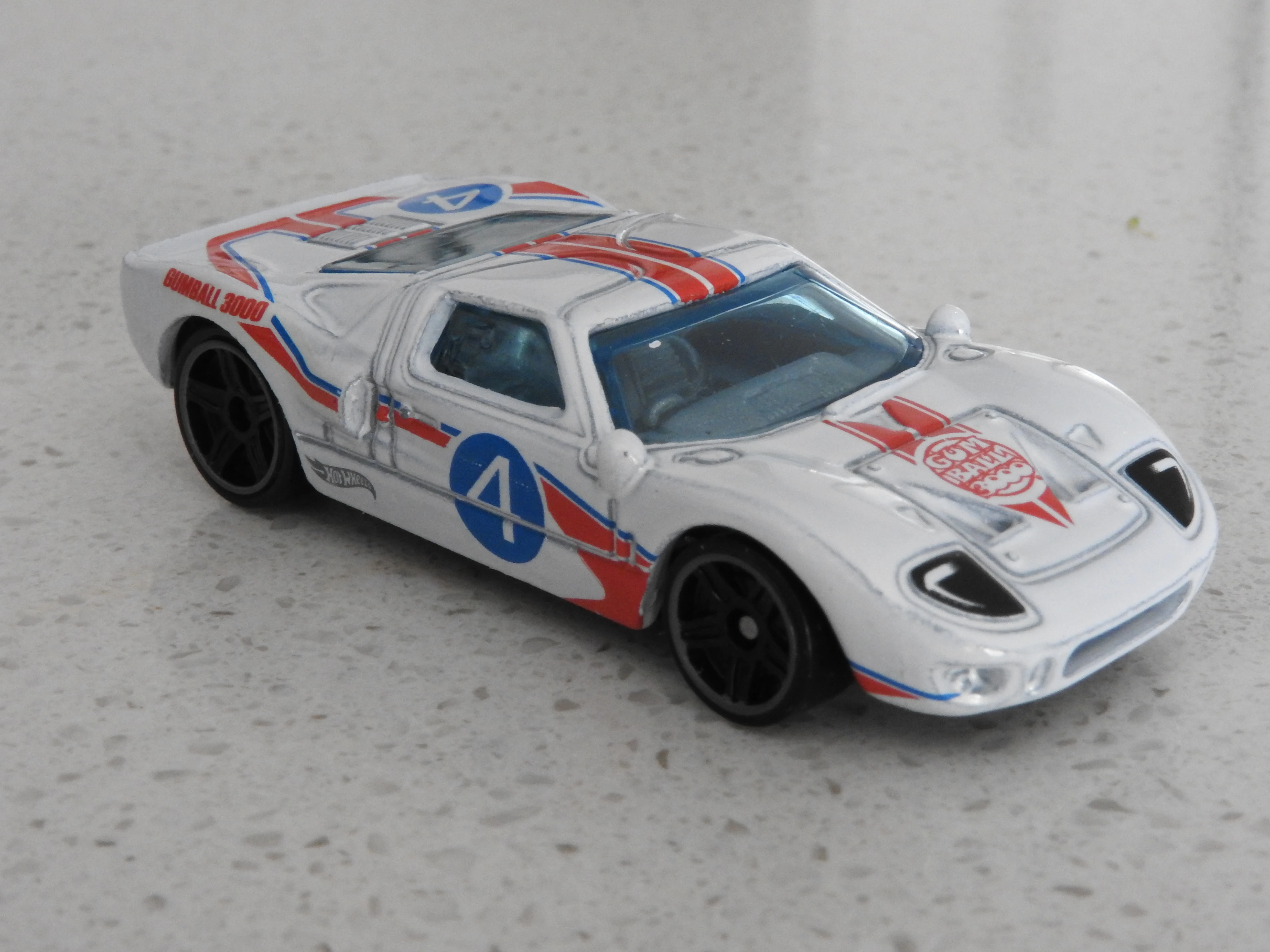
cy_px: 476
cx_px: 635
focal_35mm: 70
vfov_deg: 21.0
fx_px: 2568
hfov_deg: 27.8
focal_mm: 12.5
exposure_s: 1/8
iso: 640
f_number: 8
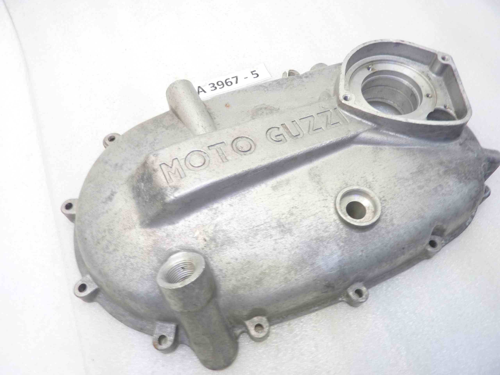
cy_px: 188
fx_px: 361
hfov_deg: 69.4
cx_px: 250
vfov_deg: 54.9
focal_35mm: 25
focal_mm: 4.1
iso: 80
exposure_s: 1/10
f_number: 3.3
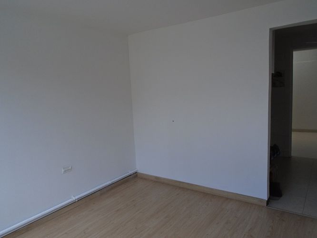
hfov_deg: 67.3
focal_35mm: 26
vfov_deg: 53.1
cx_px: 158
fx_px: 238
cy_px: 119
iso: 100
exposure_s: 1/100
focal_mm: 4.6
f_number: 3.2
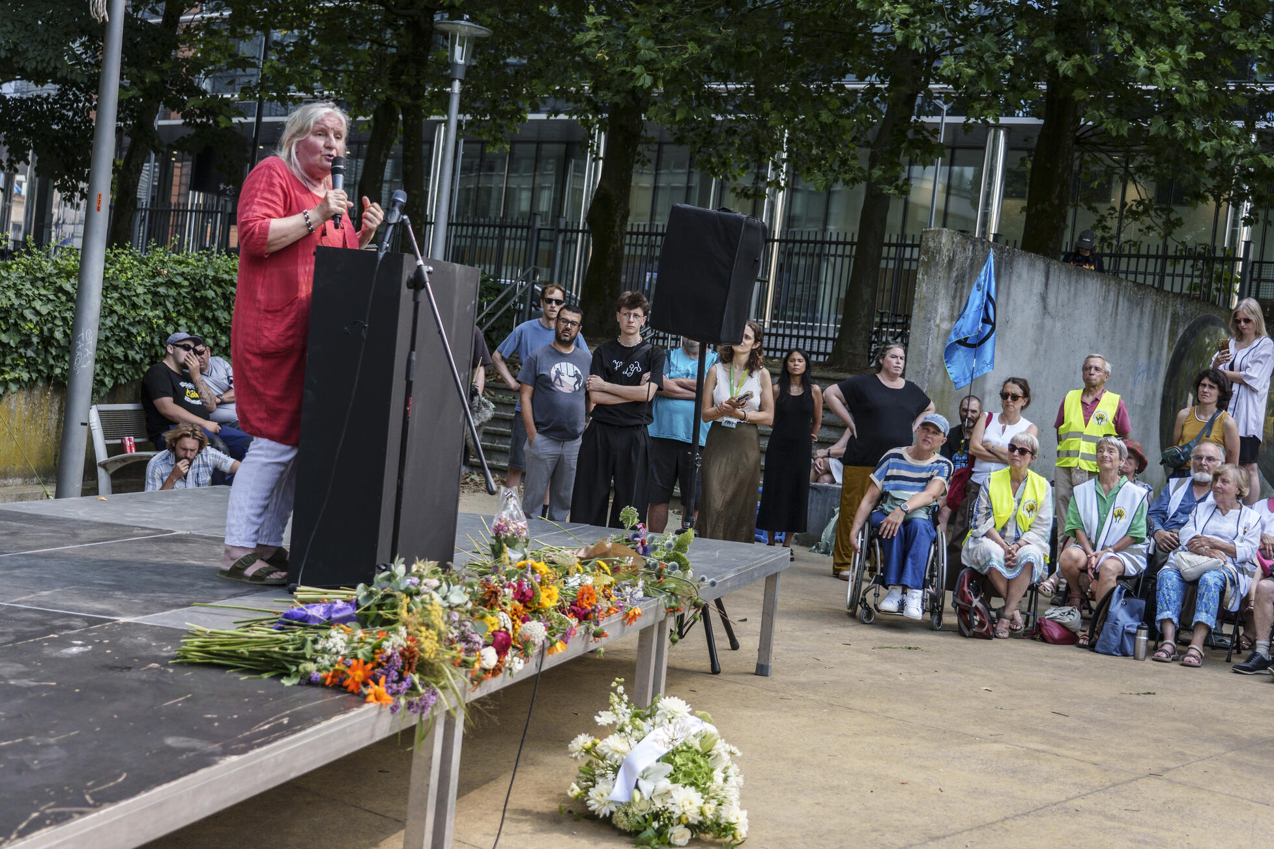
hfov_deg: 44.5
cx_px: 646
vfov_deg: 30.5
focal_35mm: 44
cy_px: 428
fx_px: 1557
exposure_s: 1/1000
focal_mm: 43
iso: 320
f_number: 4
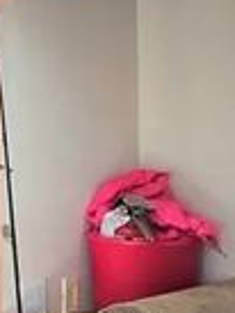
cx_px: -415
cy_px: 115
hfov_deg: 12.0
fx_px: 732
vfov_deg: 24.0
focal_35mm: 81
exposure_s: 1/60.2
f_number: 2.2
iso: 200
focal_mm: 2.2
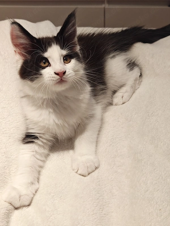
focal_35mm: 50
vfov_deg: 38.2
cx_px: 85
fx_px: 327
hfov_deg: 29.1
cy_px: 113
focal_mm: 6.57
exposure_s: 1/100
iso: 434
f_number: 1.68
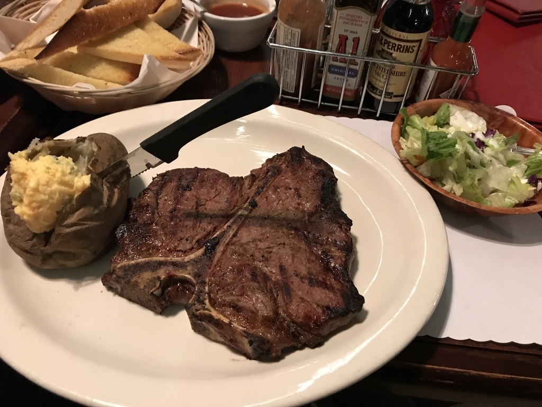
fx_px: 438
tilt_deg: -46.5
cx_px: 271
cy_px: 204
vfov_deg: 49.7
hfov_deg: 63.4
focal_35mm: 28
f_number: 1.8
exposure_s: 1/4
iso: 100
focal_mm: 3.99
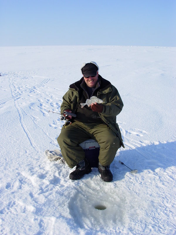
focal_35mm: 38
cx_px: 88
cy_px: 118
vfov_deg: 49.0
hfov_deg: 37.7
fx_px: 258
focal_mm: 6.3
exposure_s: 1/527
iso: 50
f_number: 4.9
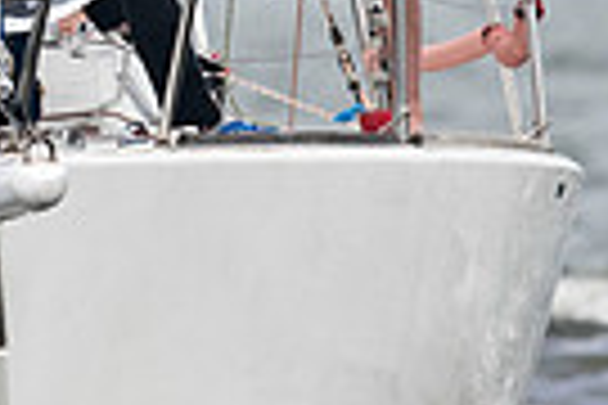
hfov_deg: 1.1
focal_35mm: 1929
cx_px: -122
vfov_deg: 0.7
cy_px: -124
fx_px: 32576
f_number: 5
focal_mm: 300
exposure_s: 1/2500
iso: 400
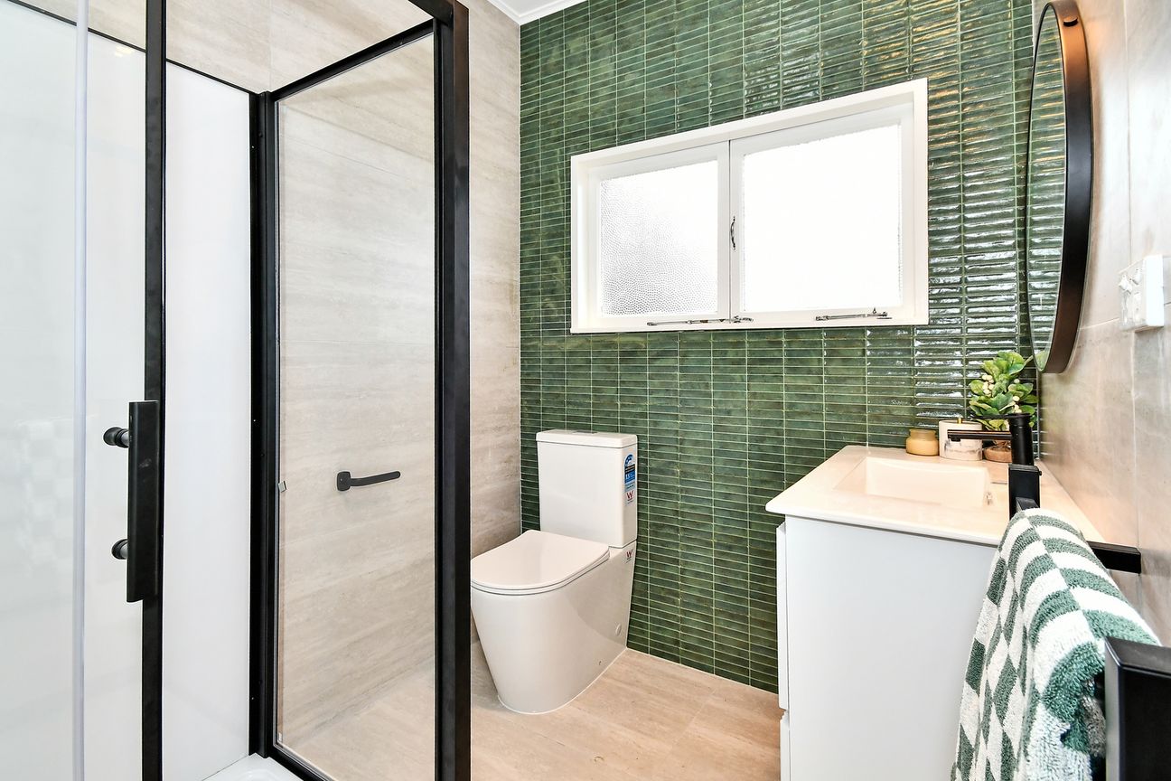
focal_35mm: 15
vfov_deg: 77.3
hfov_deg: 100.4
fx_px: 488
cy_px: 390
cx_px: 586
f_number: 10
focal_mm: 10
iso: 640
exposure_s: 1/60
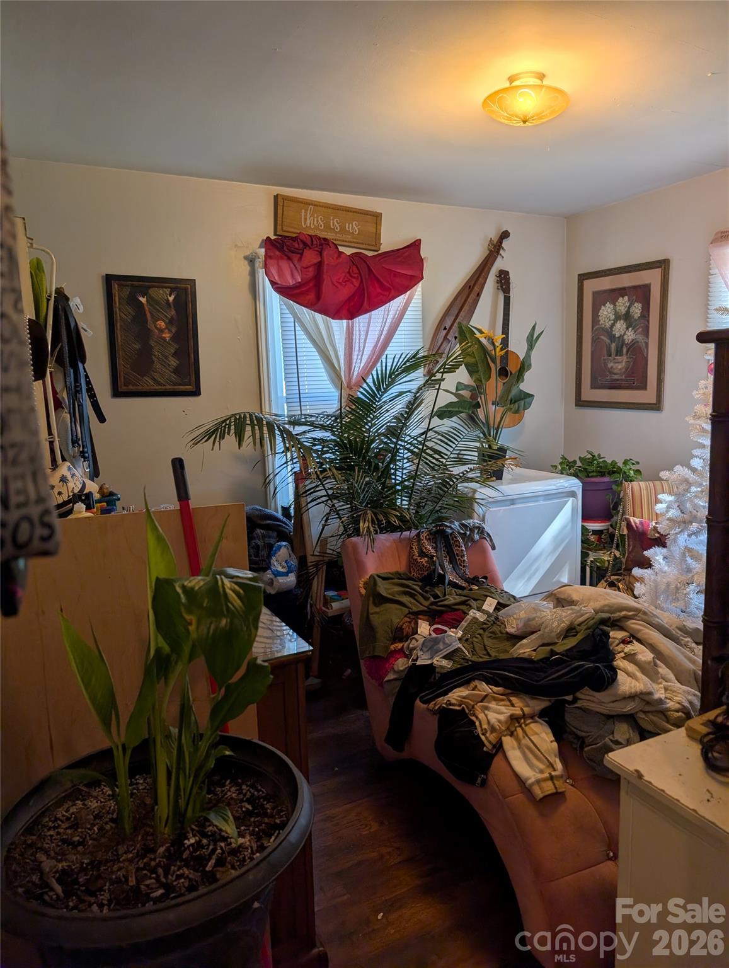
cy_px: 484
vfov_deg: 71.5
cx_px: 364
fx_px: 672
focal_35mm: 24
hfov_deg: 56.9
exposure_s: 1/180
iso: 30
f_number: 1.68
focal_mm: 6.9
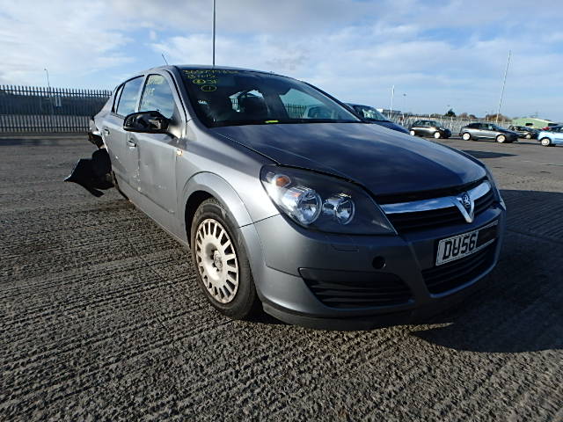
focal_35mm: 21
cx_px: 282
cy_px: 211
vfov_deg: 63.4
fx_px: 342
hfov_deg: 79.0
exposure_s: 1/1000
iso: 125
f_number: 3.5
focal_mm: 3.7
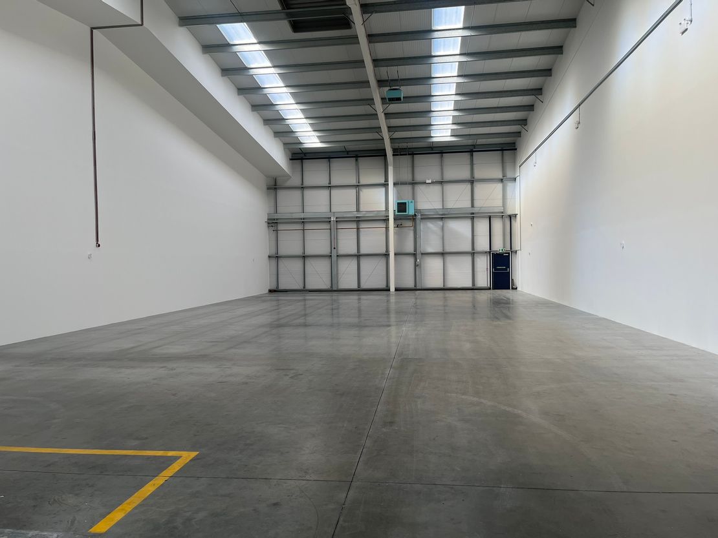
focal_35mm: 26
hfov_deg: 67.3
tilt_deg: +0.7
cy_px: 269
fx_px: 539
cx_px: 359
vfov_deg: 53.1
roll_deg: +0.8
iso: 40
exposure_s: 1/216
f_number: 1.6
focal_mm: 5.1
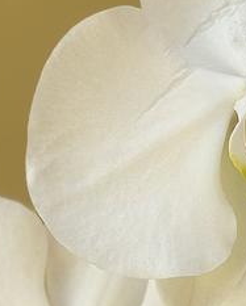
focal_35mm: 221
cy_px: 265
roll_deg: +0.4
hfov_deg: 7.0
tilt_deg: -9.2
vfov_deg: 8.7
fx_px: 2007
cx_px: 249
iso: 80
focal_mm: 6.86
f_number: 1.78
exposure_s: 1/3058
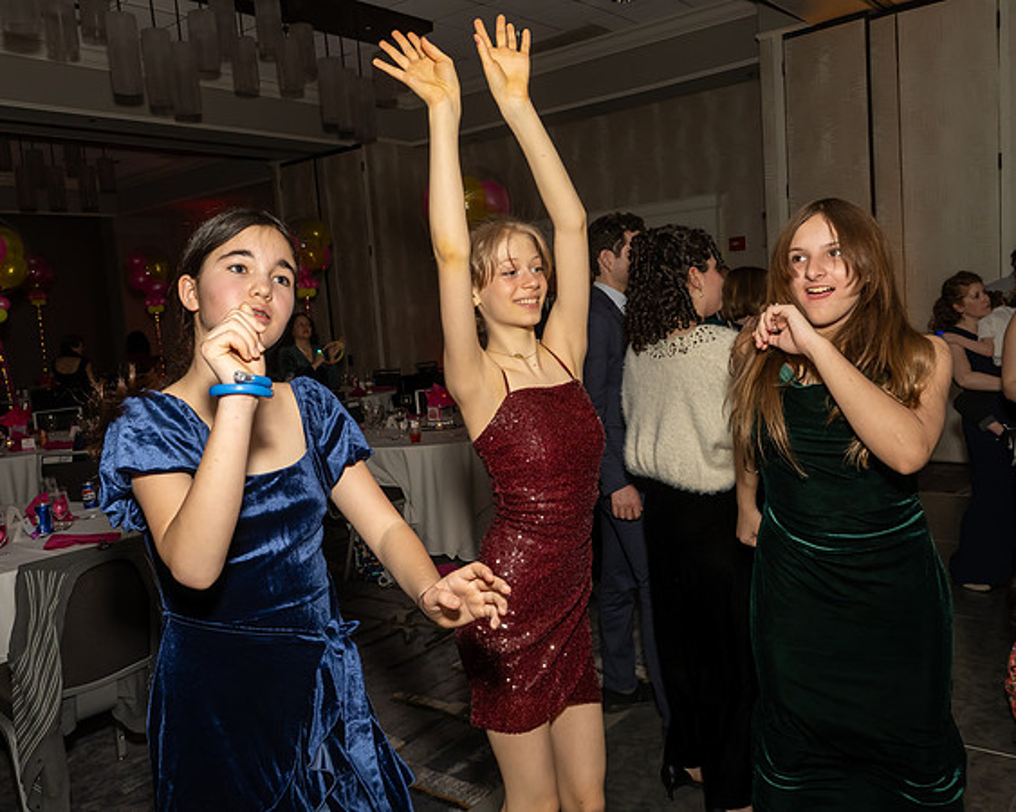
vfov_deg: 51.2
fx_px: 847
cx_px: 493
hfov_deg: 61.9
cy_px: 406
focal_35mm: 28
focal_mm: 17
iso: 800
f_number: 7.1
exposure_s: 1/250
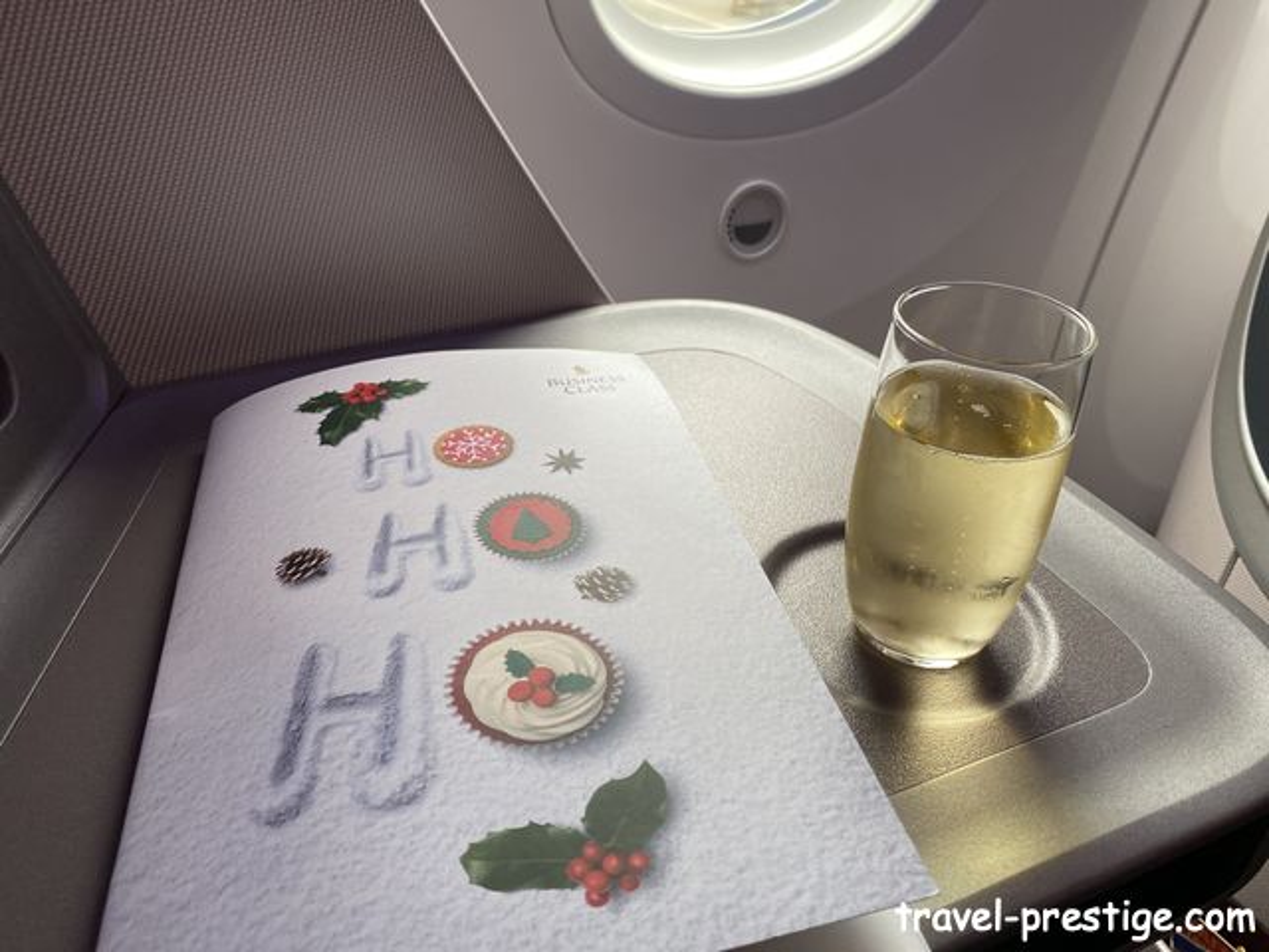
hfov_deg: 67.3
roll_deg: -1.5
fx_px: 953
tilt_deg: -34.1
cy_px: 476
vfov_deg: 53.1
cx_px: 634
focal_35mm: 26
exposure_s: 1/111
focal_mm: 4.25
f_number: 1.8
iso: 125
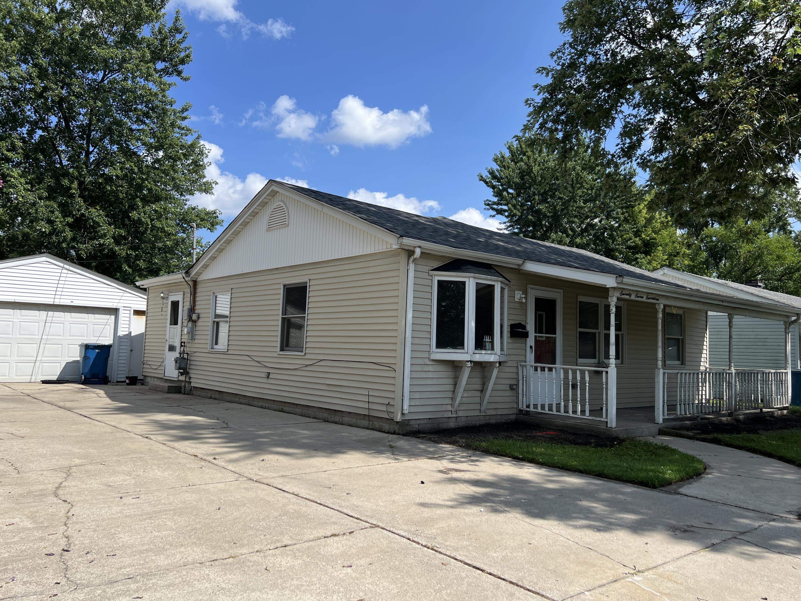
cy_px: 295
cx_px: 413
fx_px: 625
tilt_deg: +4.6
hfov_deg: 65.3
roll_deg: -1.5
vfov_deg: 51.4
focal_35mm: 27
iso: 50
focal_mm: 5.7
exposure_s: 1/3831
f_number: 1.5
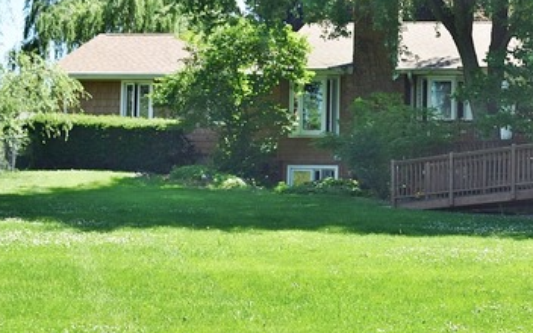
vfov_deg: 14.7
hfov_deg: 22.9
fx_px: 1293
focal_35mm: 89
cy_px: 173
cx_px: 436
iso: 100
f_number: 6.3
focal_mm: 32
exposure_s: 1/160
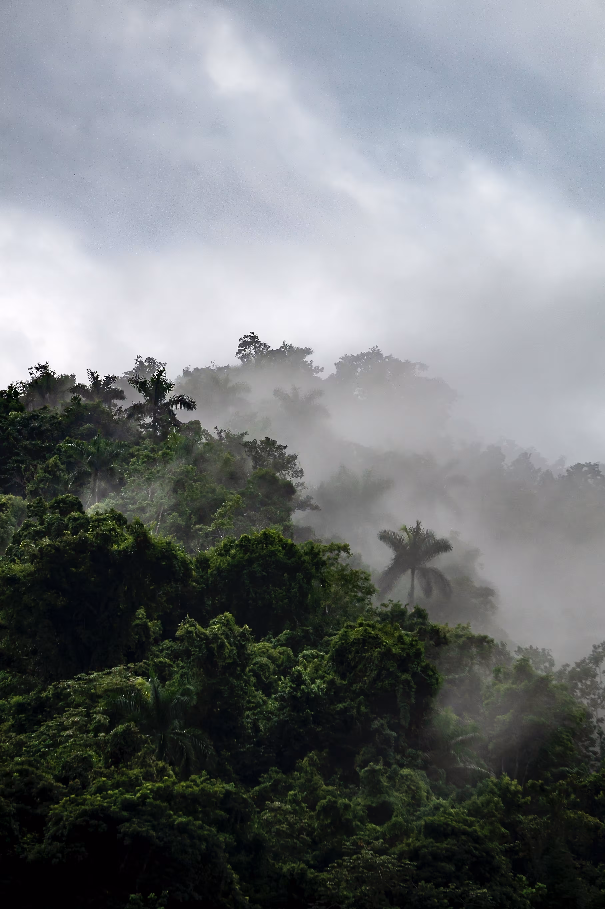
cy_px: 454
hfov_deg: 8.4
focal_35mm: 164
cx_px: 302
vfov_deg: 12.6
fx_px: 4125
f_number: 5.6
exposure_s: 1/800
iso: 250
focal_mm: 109
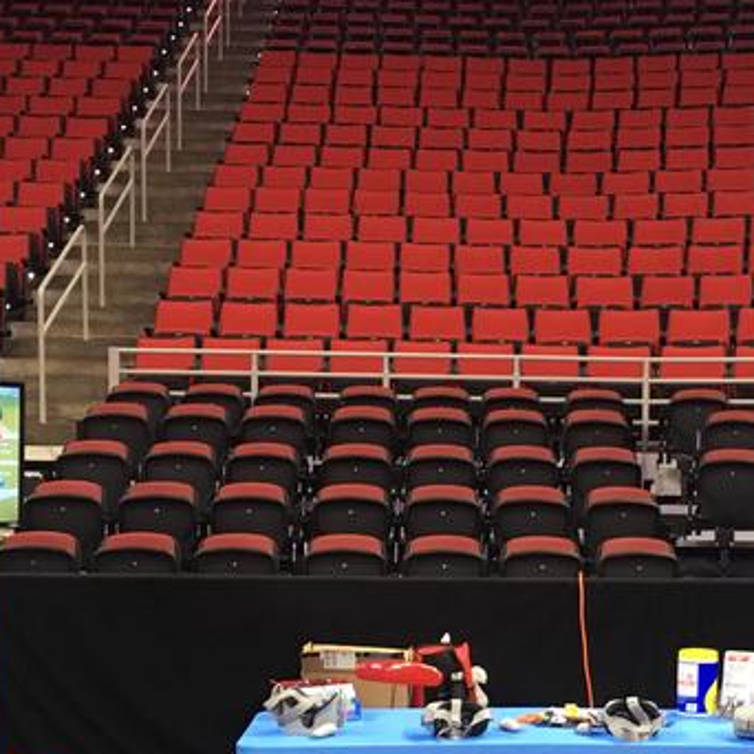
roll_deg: -0.6
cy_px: 591
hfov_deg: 24.5
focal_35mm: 70
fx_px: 1725
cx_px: 513
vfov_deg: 24.3
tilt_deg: -3.6
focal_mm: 4.15
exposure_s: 1/30
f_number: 2.2
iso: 100
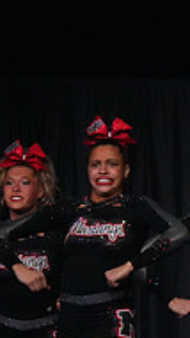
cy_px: 305
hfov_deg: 1.9
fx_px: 5718
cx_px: 506
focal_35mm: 639
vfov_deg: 3.4
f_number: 5.6
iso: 16000
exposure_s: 1/1250
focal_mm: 200
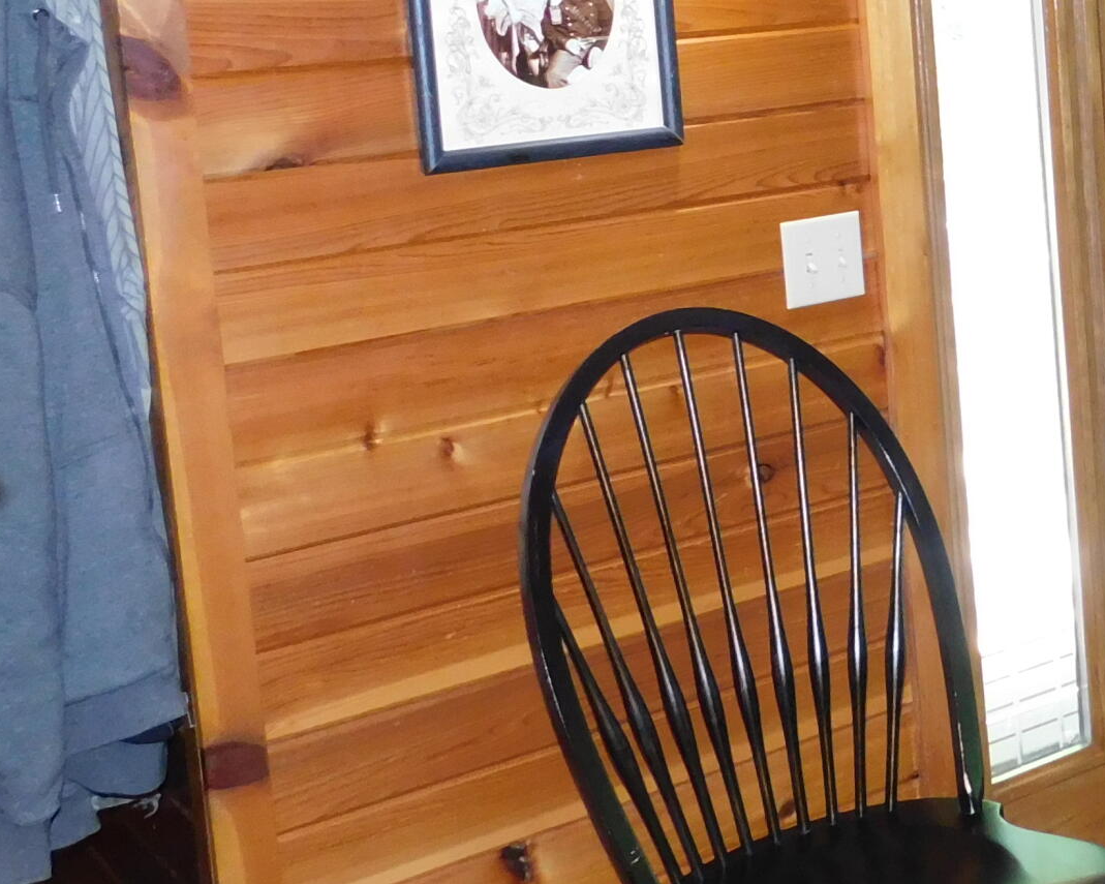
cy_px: 121
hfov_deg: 25.8
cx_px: 1430
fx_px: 2060
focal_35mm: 63
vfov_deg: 23.7
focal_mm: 4
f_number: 3
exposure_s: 1/30
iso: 320
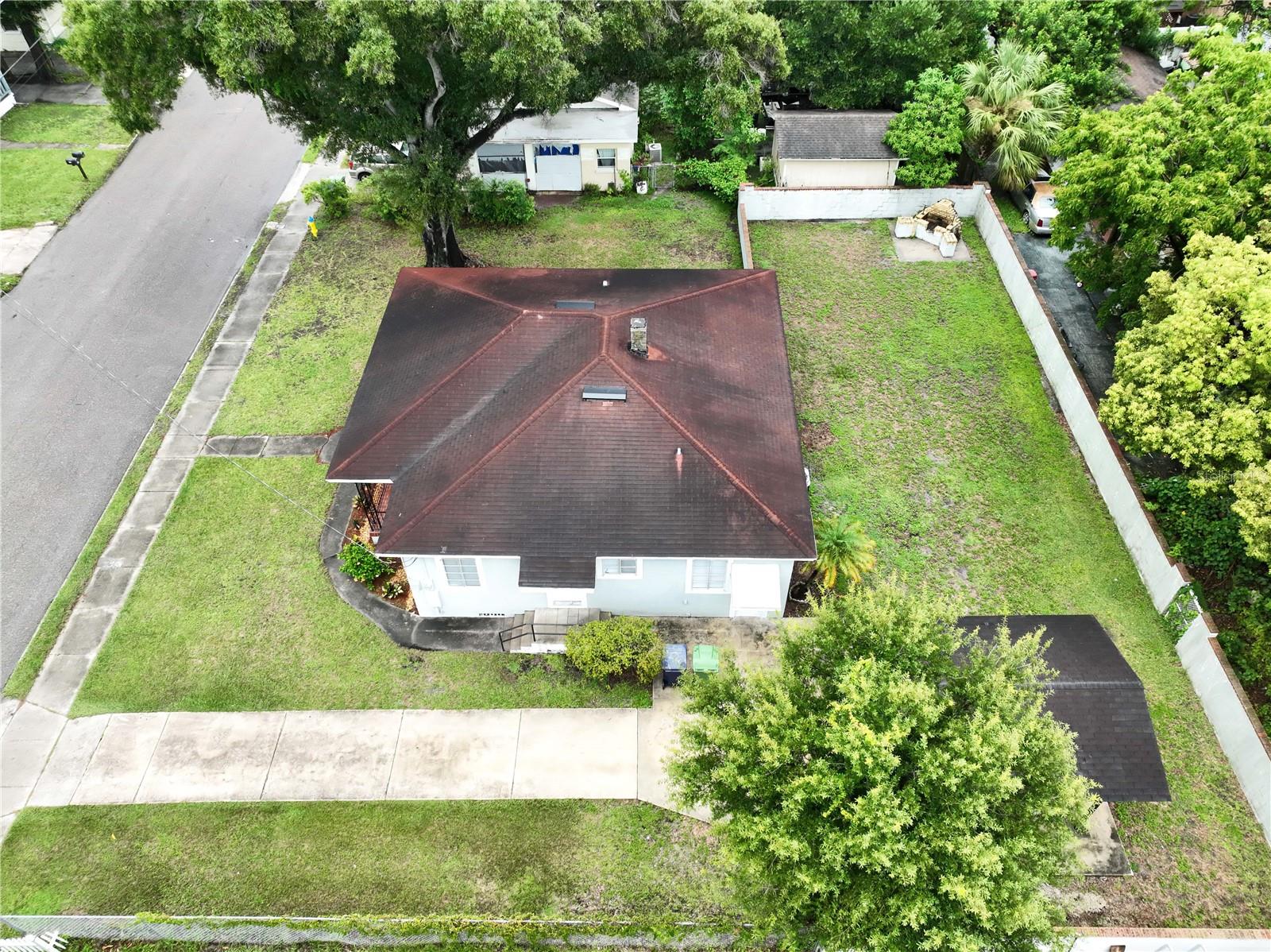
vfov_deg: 56.8
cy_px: 476
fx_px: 881
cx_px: 636
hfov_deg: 71.6
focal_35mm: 24
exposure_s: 1/240
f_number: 2.8
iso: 400
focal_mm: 12.29
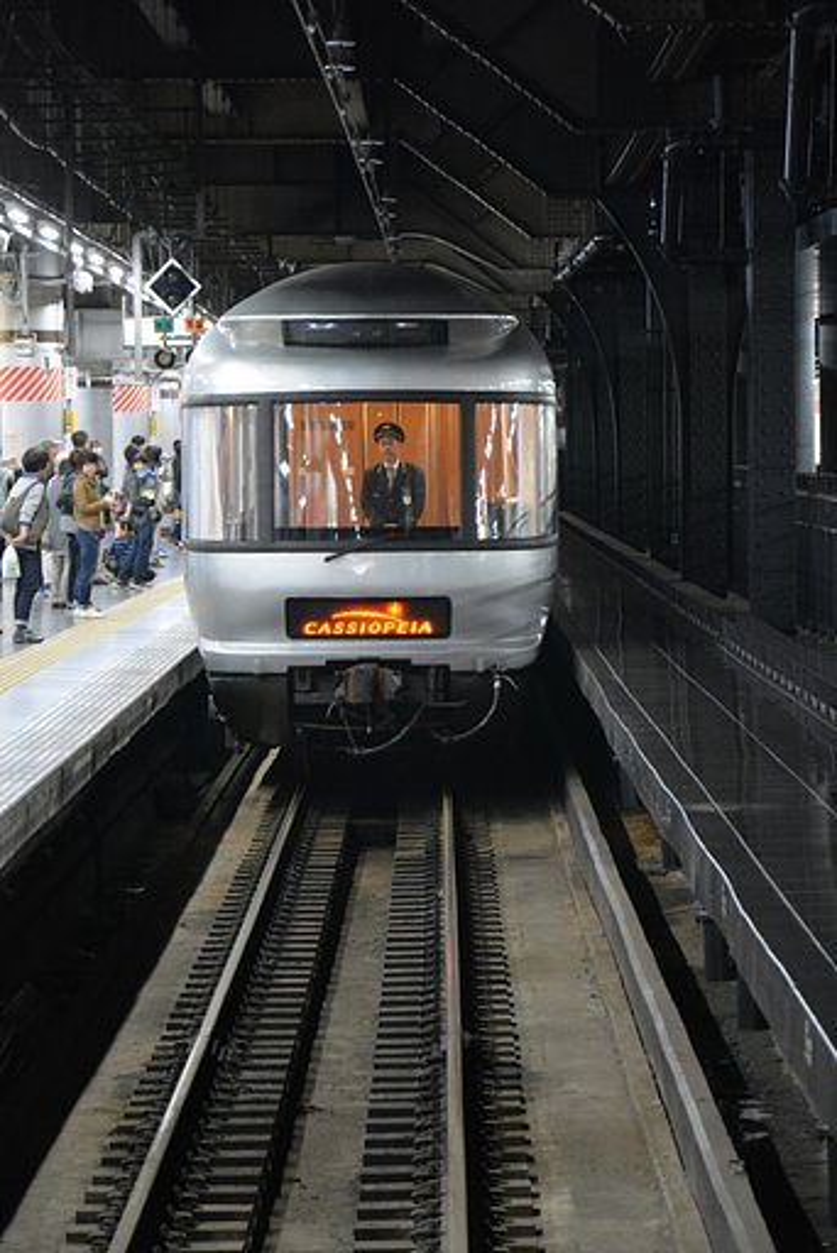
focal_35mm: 158
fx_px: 5485
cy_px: 626
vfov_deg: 13.0
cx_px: 418
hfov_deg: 8.7
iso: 3200
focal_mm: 105
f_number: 5.6
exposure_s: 1/25
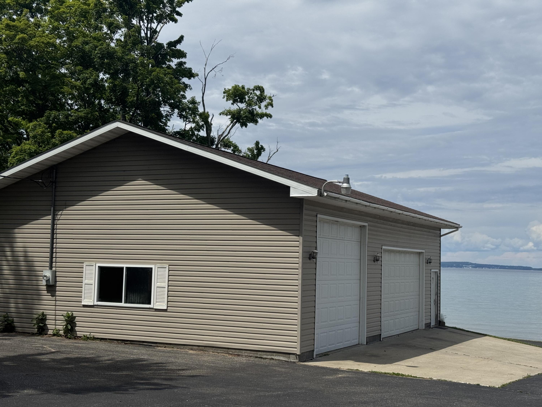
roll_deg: -1.3
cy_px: 204
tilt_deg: +3.4
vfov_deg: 30.3
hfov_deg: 39.7
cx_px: 271
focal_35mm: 48
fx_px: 752
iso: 80
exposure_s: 1/9009
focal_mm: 6.76
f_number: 1.78
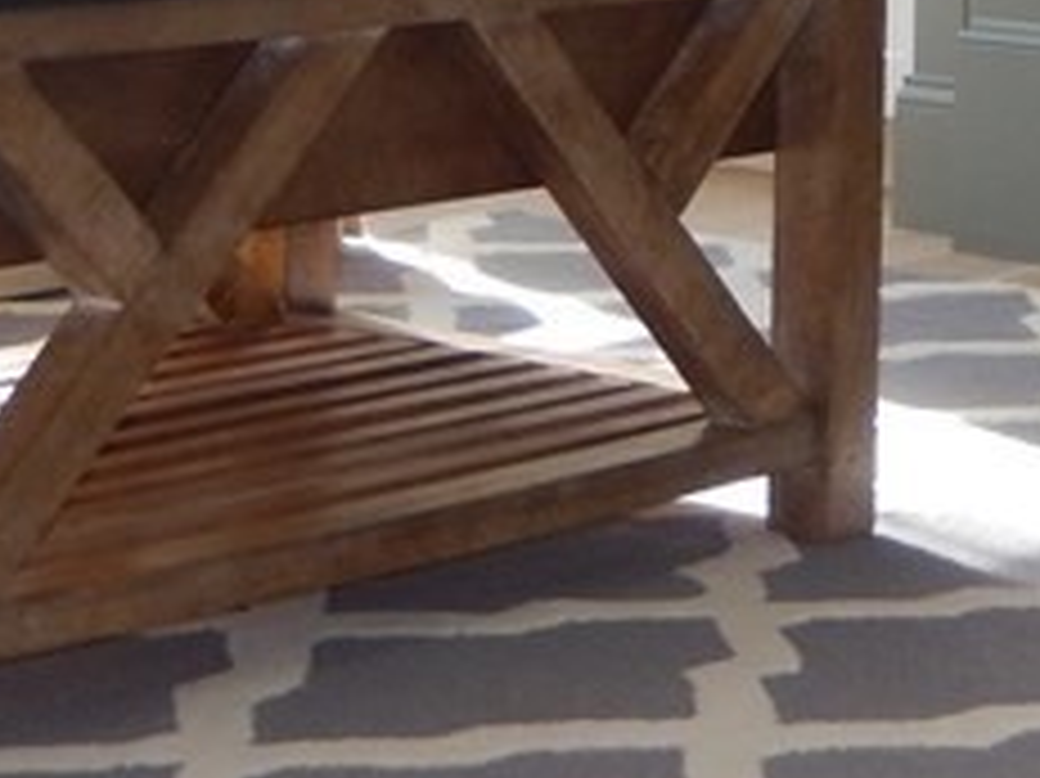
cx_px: 990
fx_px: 4264
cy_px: -720
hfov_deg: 13.7
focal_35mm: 142
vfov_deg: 9.8
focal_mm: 5.7
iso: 125
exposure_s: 1/30
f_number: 3.8
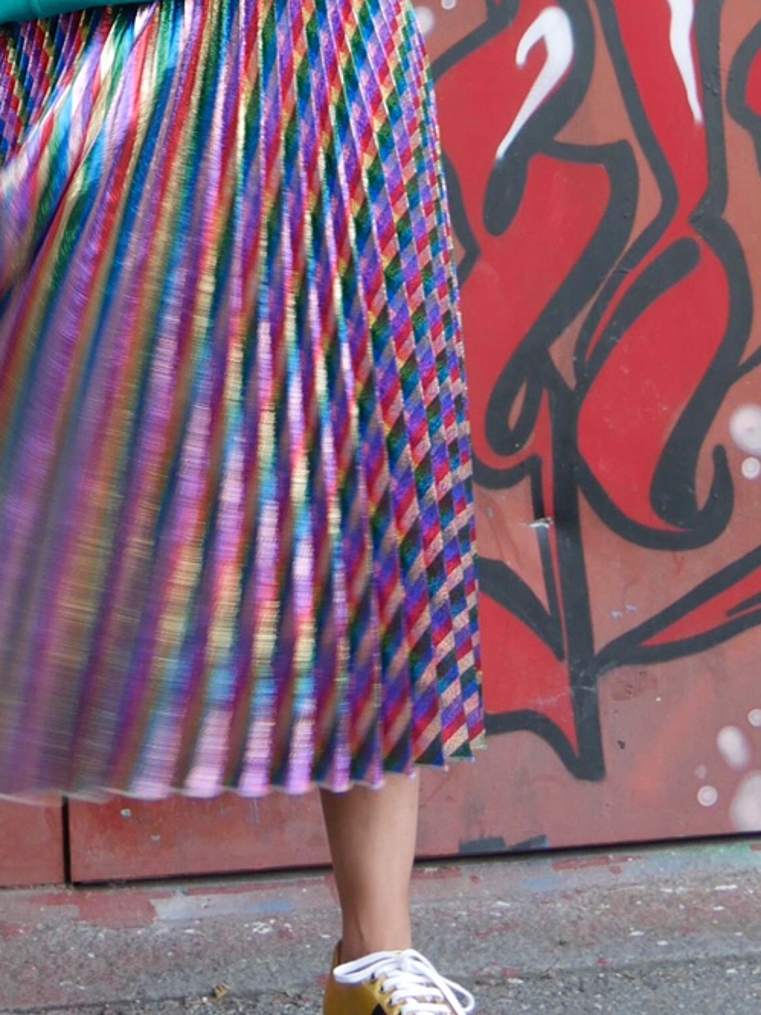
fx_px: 3018
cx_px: 239
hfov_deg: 14.3
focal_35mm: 103
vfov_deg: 18.1
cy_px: -214
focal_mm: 17
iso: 200
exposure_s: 1/25
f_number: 3.7
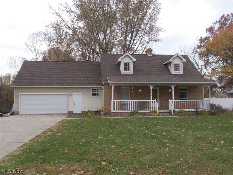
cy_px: 88
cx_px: 116
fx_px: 229
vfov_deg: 41.8
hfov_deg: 54.0
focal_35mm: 34
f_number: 3.6
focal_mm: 6
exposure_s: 1/400
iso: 80
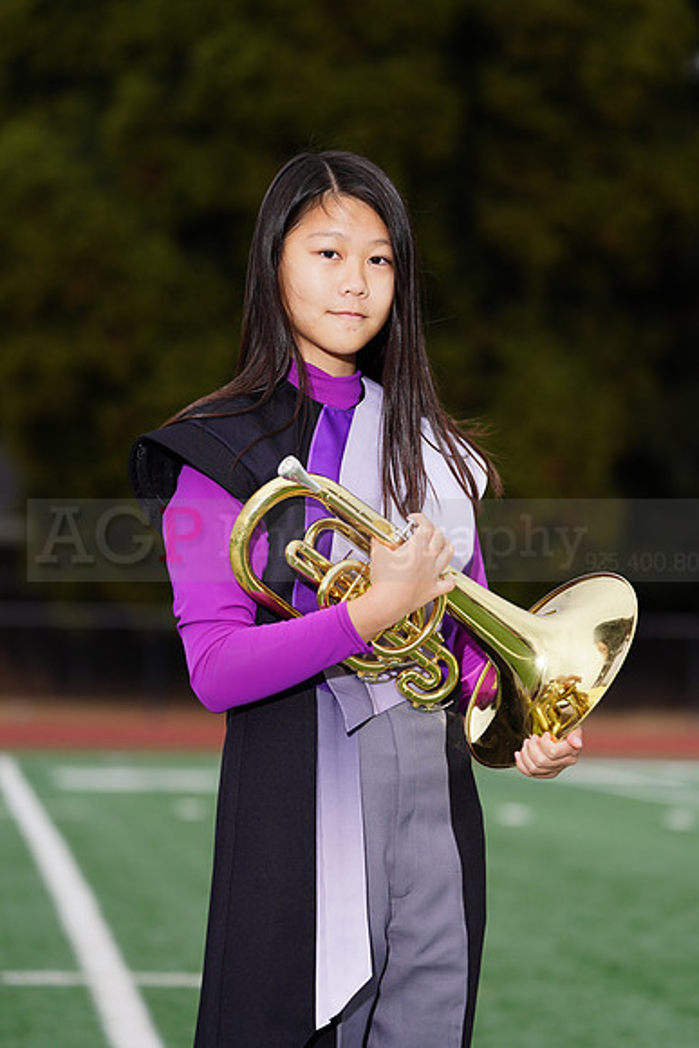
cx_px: 350
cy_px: 524
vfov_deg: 10.3
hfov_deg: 6.9
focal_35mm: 200
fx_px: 5821
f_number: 5.6
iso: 200
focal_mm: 200
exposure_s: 1/160
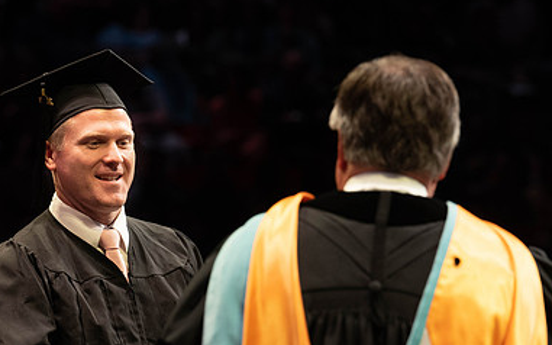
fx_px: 4317
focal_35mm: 287
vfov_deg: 4.6
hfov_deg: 7.3
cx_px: 226
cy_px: 214
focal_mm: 170
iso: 1600
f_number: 4.5
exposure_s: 1/320
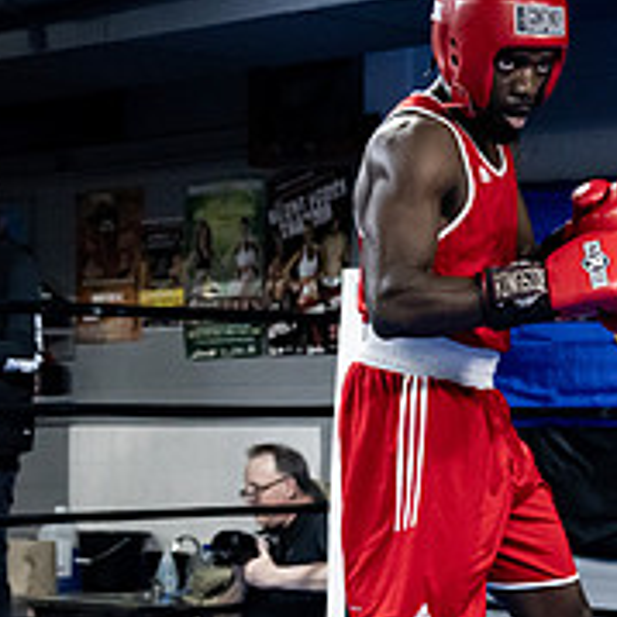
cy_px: 388
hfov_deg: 14.5
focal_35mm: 116
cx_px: 779
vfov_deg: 15.0
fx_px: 2339
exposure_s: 1/1000
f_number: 2.8
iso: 8000
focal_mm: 42
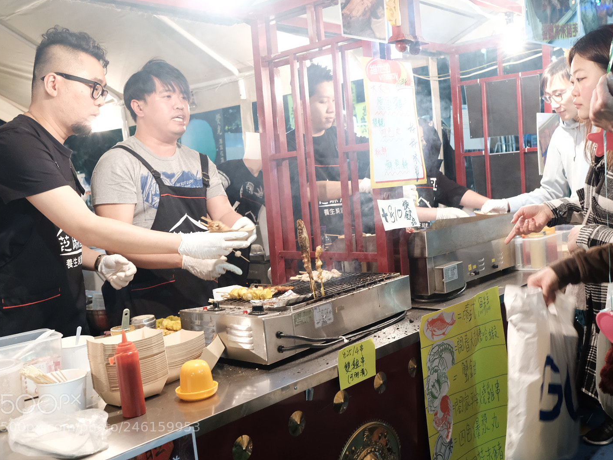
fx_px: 673
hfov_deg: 49.0
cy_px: 230
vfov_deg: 37.7
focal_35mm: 38
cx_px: 320
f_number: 4.5
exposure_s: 1/60
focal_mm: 23
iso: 3200
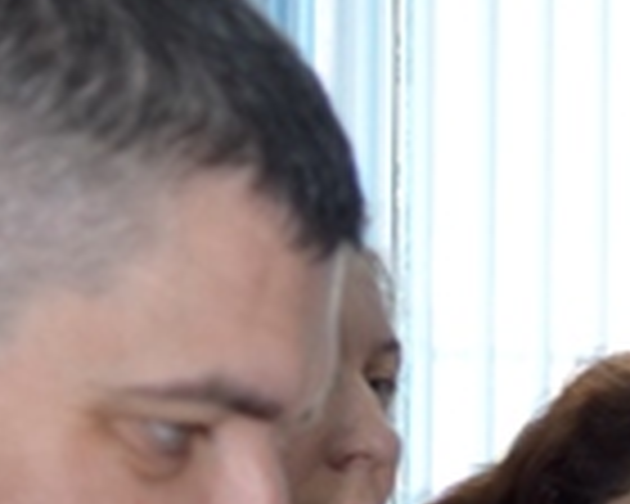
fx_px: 3692
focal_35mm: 198
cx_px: 1130
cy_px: 758
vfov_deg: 7.7
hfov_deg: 9.3
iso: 200
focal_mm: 20
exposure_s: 1/40
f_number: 3.8
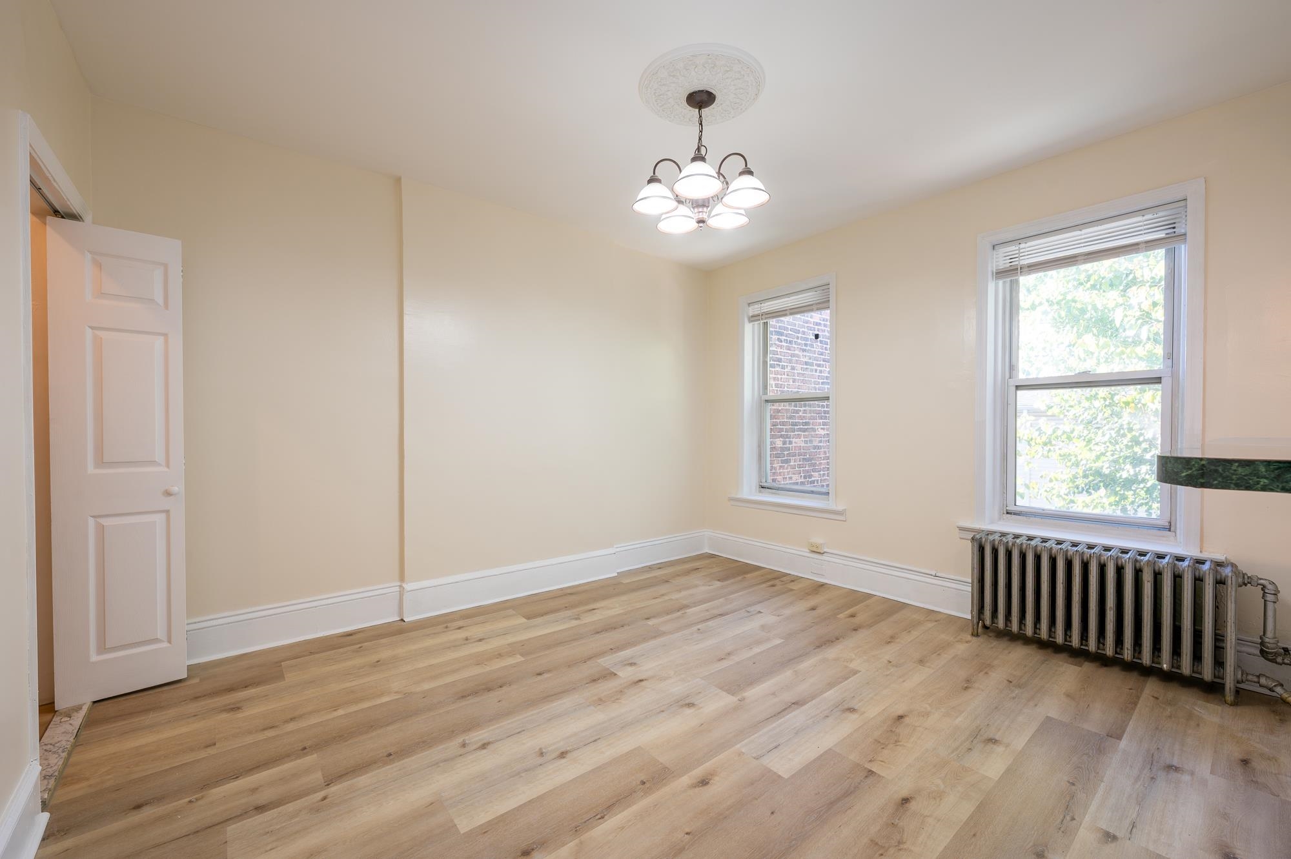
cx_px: 646
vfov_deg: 81.1
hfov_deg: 104.3
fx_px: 502
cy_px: 430
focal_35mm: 14
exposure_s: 1/6
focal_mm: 14
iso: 100
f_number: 8
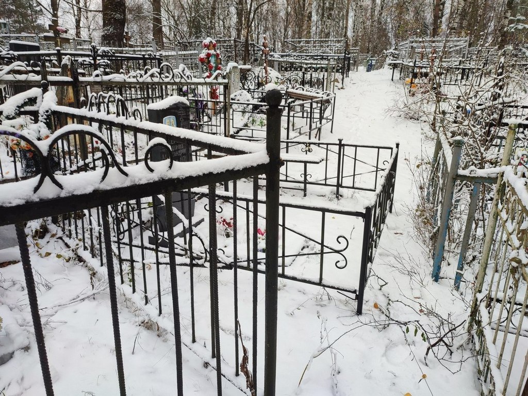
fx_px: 381
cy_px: 198
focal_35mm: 25
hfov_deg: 69.4
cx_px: 264
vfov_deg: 54.9
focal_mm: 6.04
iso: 50
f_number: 1.9
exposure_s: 1/103
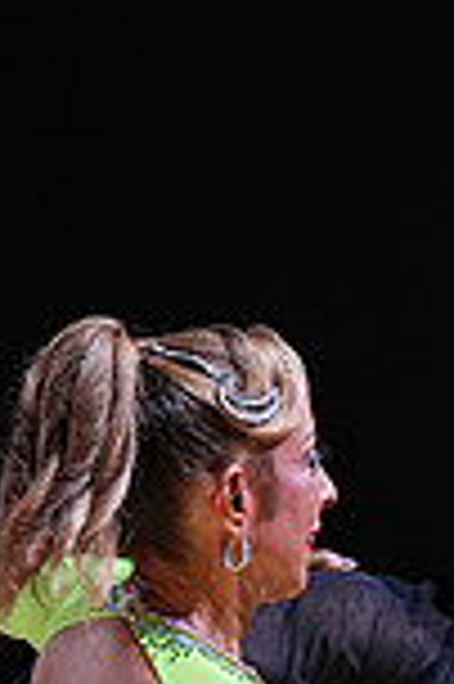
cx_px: 402
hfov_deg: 2.7
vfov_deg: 4.0
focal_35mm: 516
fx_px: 9783
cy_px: 927
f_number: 4
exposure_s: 1/400
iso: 1000
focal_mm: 135
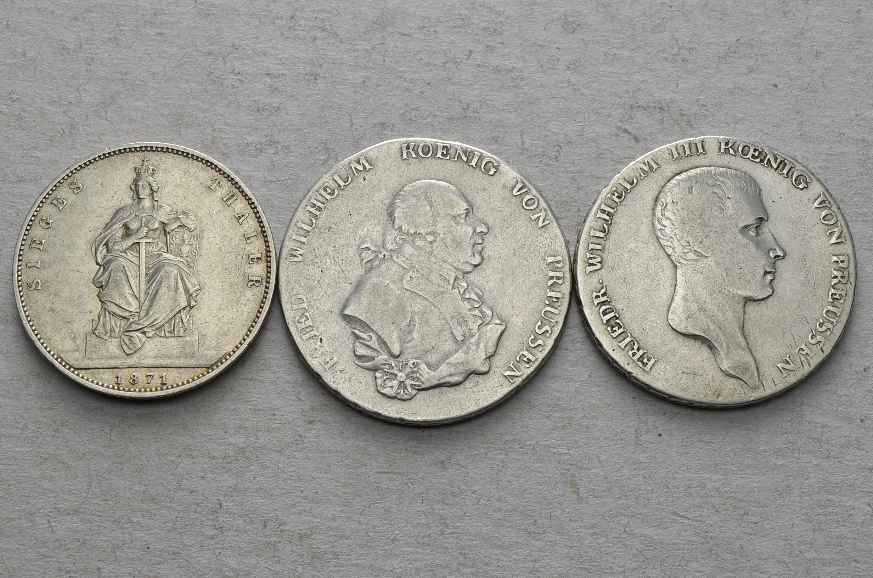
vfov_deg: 22.5
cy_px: 289
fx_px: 1452
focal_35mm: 60
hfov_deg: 33.5
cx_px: 436
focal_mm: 40
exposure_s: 1/250
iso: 400
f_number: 14
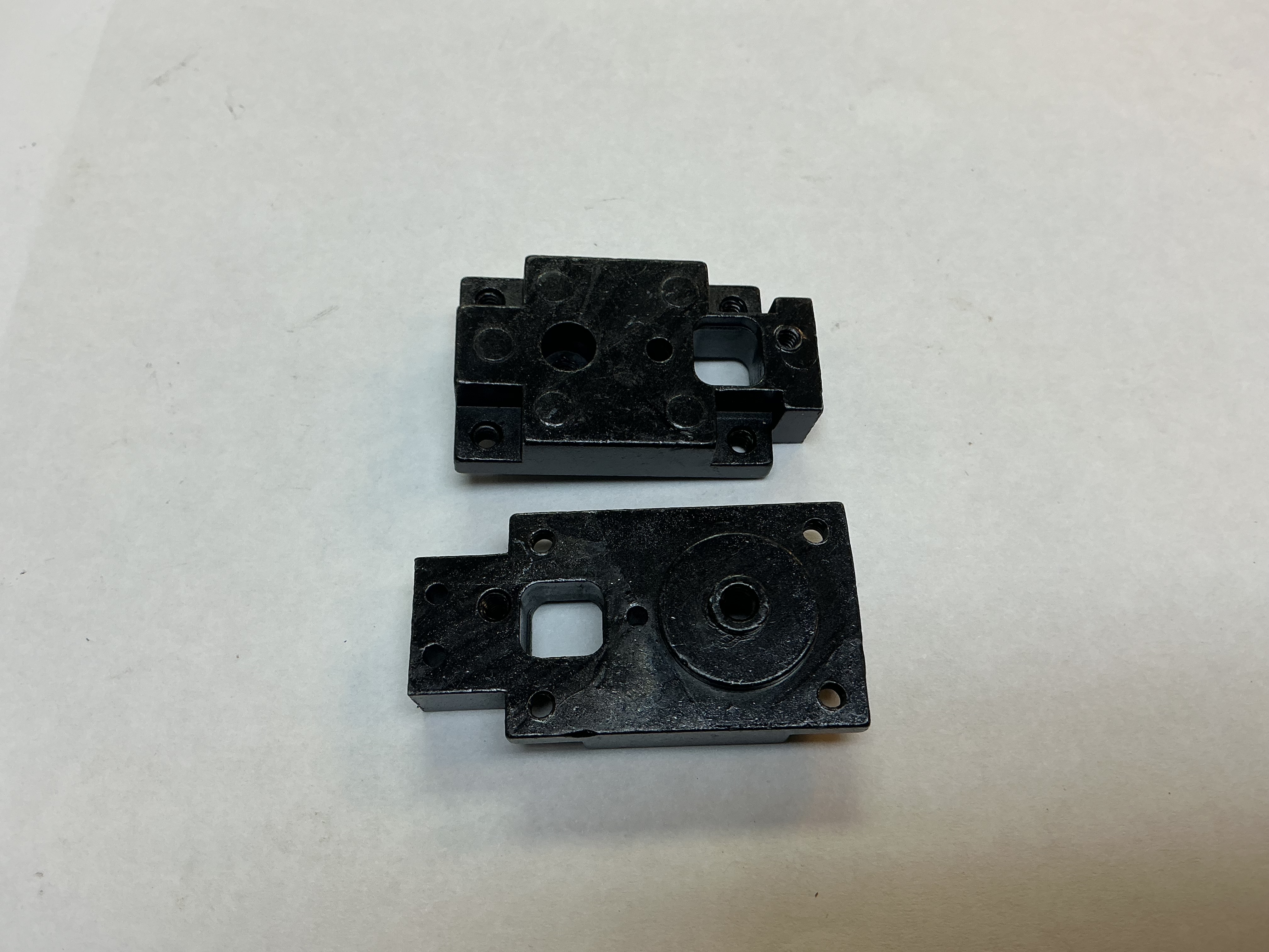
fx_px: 1063
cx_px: 634
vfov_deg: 48.2
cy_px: 476
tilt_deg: -68.7
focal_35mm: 29
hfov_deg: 61.7
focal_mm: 3
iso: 25
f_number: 1.8
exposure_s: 1/100
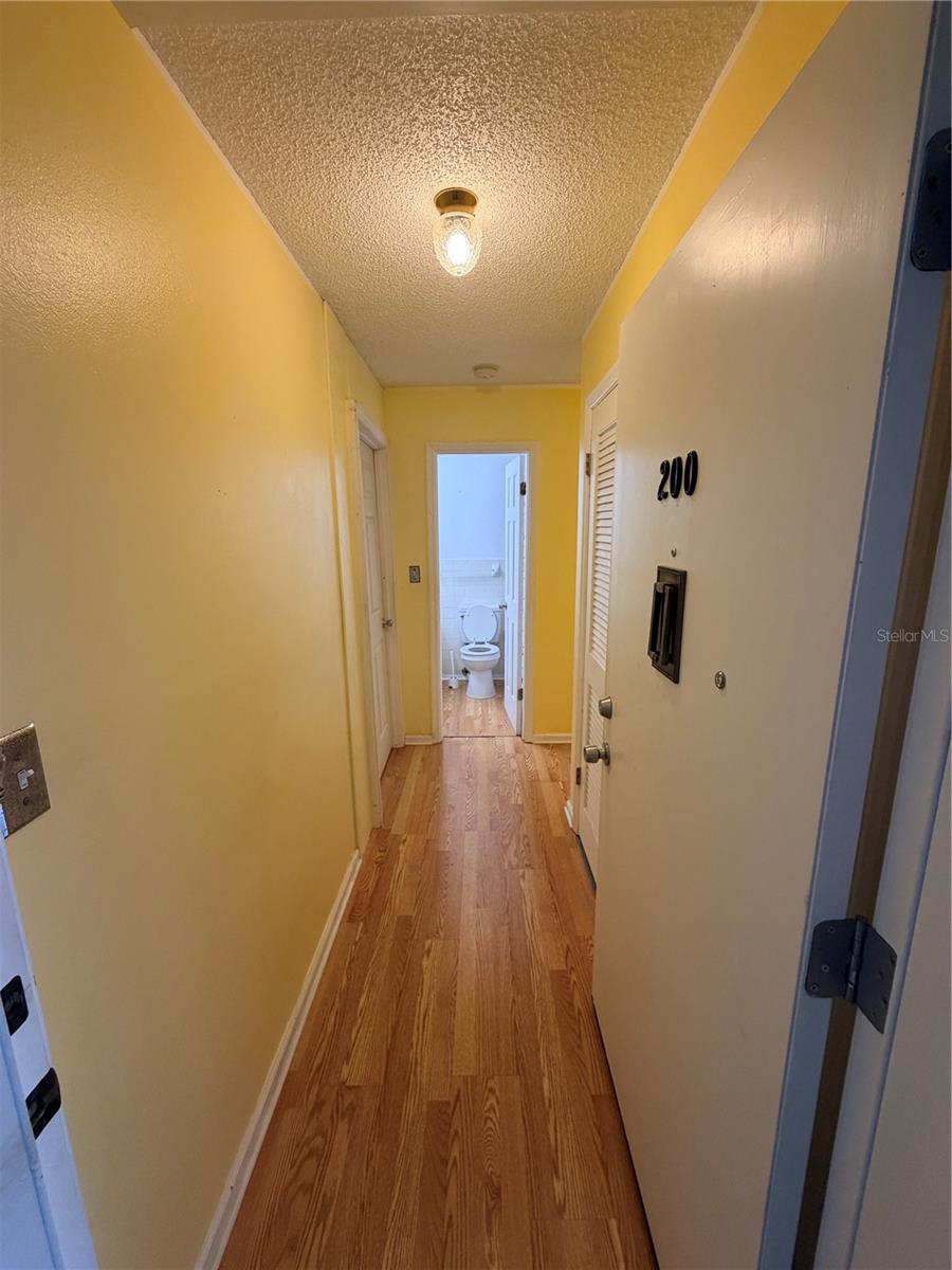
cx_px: 476
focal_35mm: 14
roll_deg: -0.2
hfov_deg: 85.7
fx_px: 513
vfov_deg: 102.1
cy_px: 635
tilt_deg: -10.8
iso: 200
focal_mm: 2.22
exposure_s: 1/120
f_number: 2.2
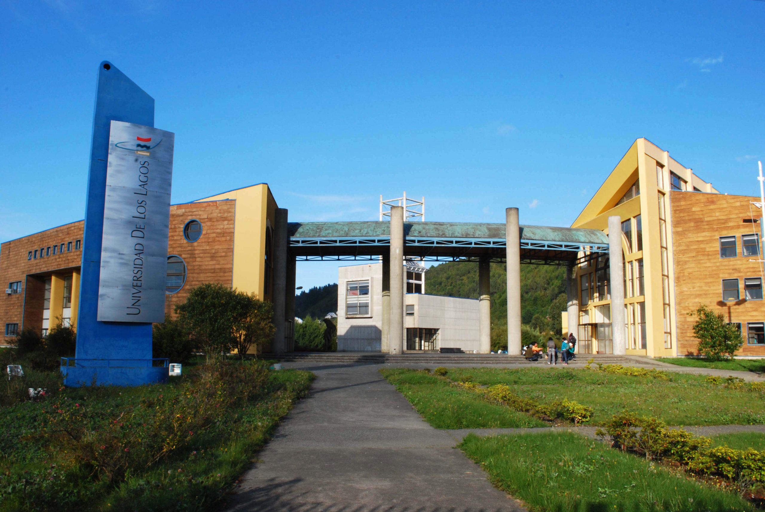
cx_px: 382
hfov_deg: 61.9
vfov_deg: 43.7
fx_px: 638
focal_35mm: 30
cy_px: 256
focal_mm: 20
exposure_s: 1/50
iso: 200
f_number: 22
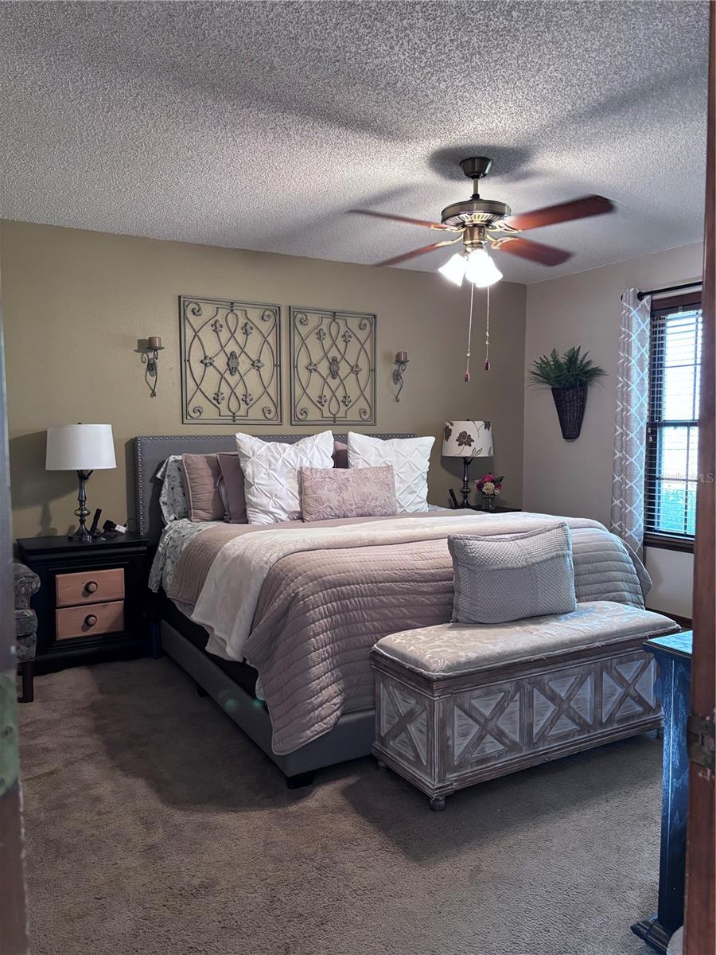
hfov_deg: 53.1
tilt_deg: -4.1
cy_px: 478
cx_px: 358
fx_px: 717
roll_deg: -0.2
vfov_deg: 67.3
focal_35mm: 26
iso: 320
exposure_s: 1/60
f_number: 1.6
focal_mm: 5.96
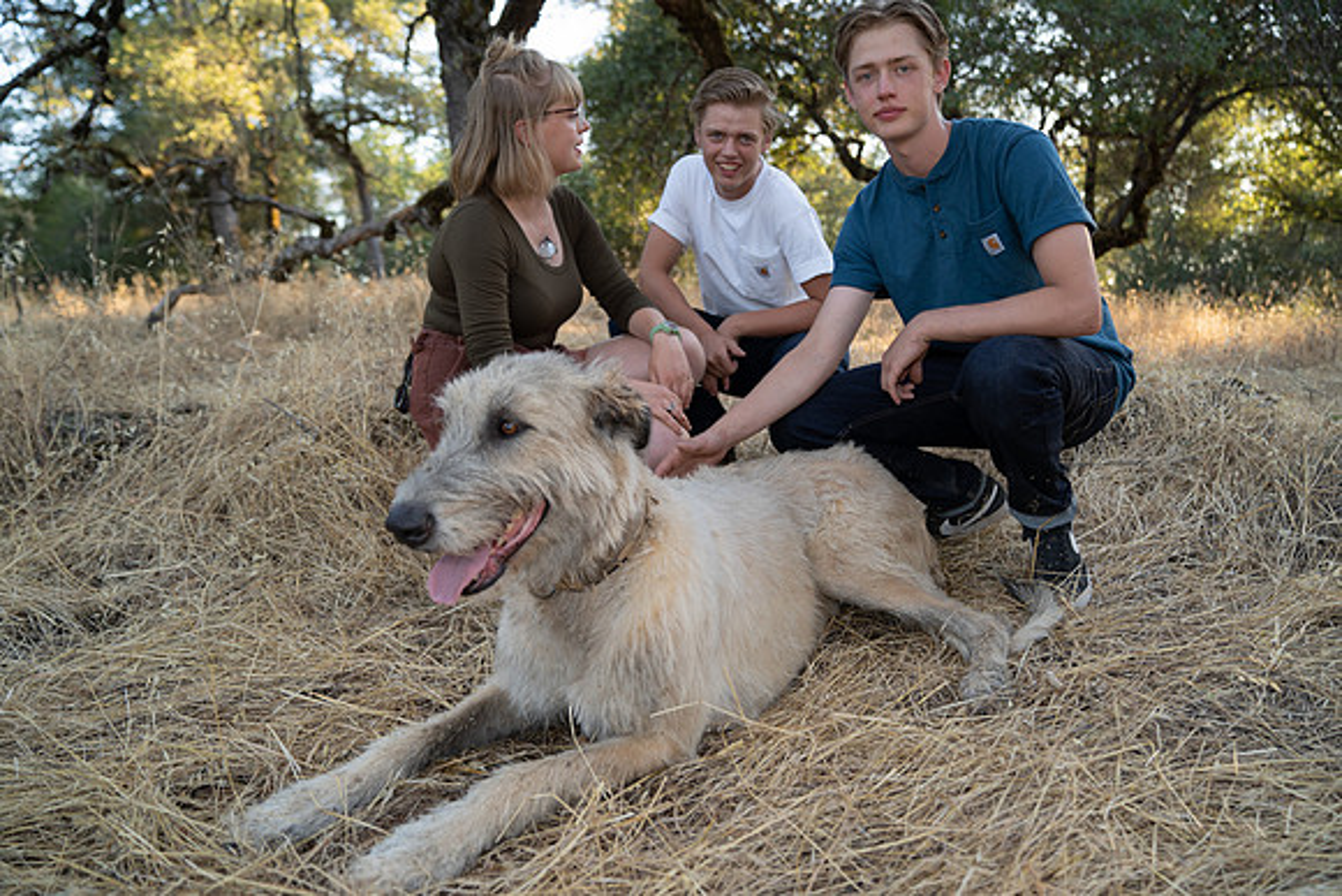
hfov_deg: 73.7
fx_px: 895
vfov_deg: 53.2
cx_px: 671
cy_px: 448
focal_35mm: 24
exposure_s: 1/160
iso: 250
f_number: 2.8
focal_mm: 24
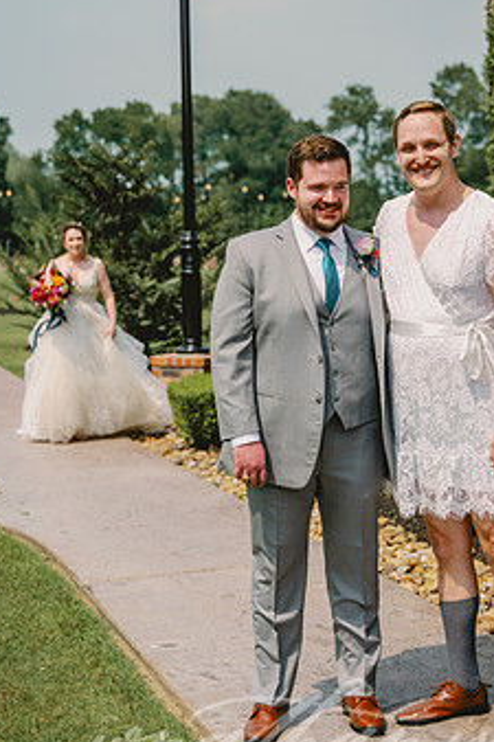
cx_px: 301
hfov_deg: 18.9
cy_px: 338
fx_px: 1483
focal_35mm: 72
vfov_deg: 28.1
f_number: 3.5
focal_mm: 54
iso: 64
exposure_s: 1/1000
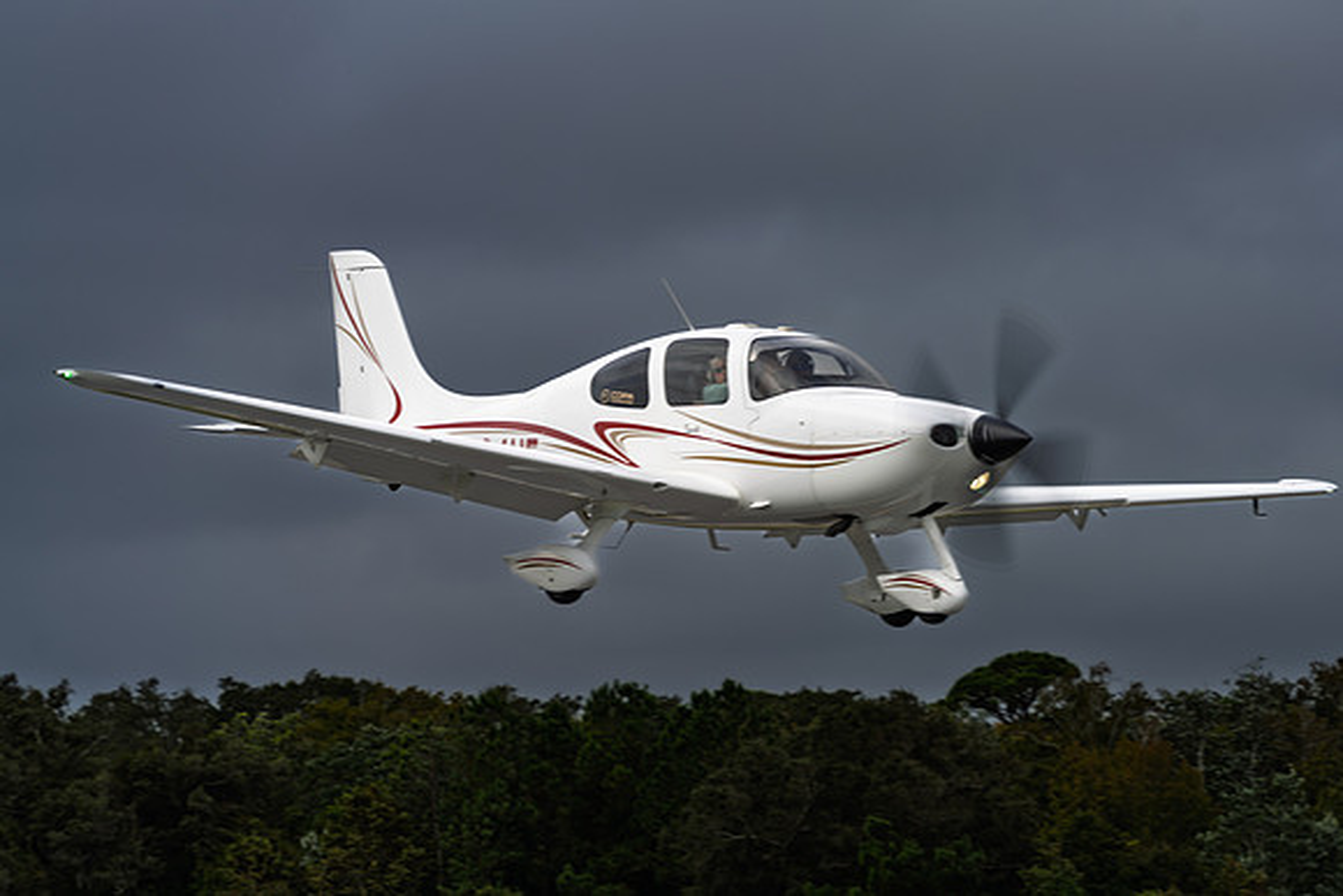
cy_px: 473
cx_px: 829
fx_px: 6934
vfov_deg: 7.4
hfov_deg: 11.1
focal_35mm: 186
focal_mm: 149
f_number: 5.6
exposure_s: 1/320
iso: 100
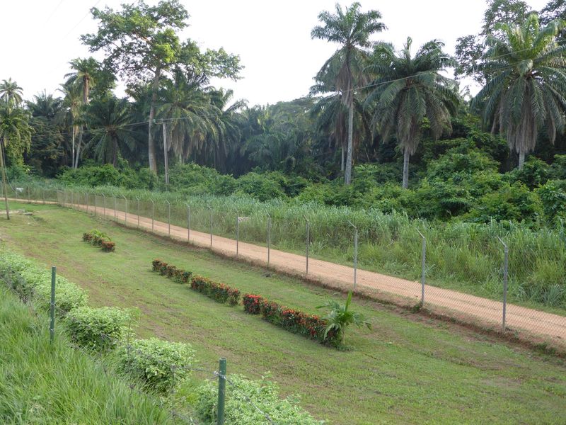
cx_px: 283
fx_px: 654
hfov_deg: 46.8
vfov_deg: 36.0
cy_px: 212
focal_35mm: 40
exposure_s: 1/60
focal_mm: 7.2
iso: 100
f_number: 3.8
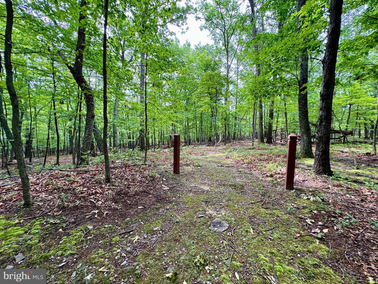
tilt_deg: -6.1
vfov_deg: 85.7
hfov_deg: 102.1
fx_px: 153
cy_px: 142
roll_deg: -1.6
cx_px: 189
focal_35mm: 14
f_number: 2.2
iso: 80
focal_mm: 2.22
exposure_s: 1/99
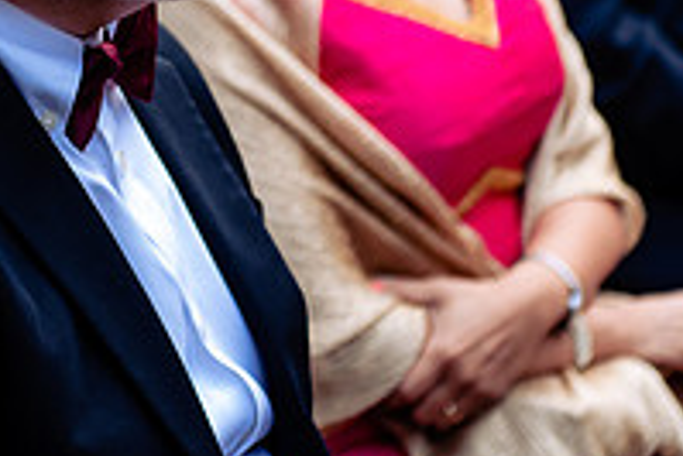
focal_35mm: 204
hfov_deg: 10.1
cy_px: -91
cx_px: 141
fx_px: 3873
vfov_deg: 6.7
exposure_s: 1/160
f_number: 2.8
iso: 320
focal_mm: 70
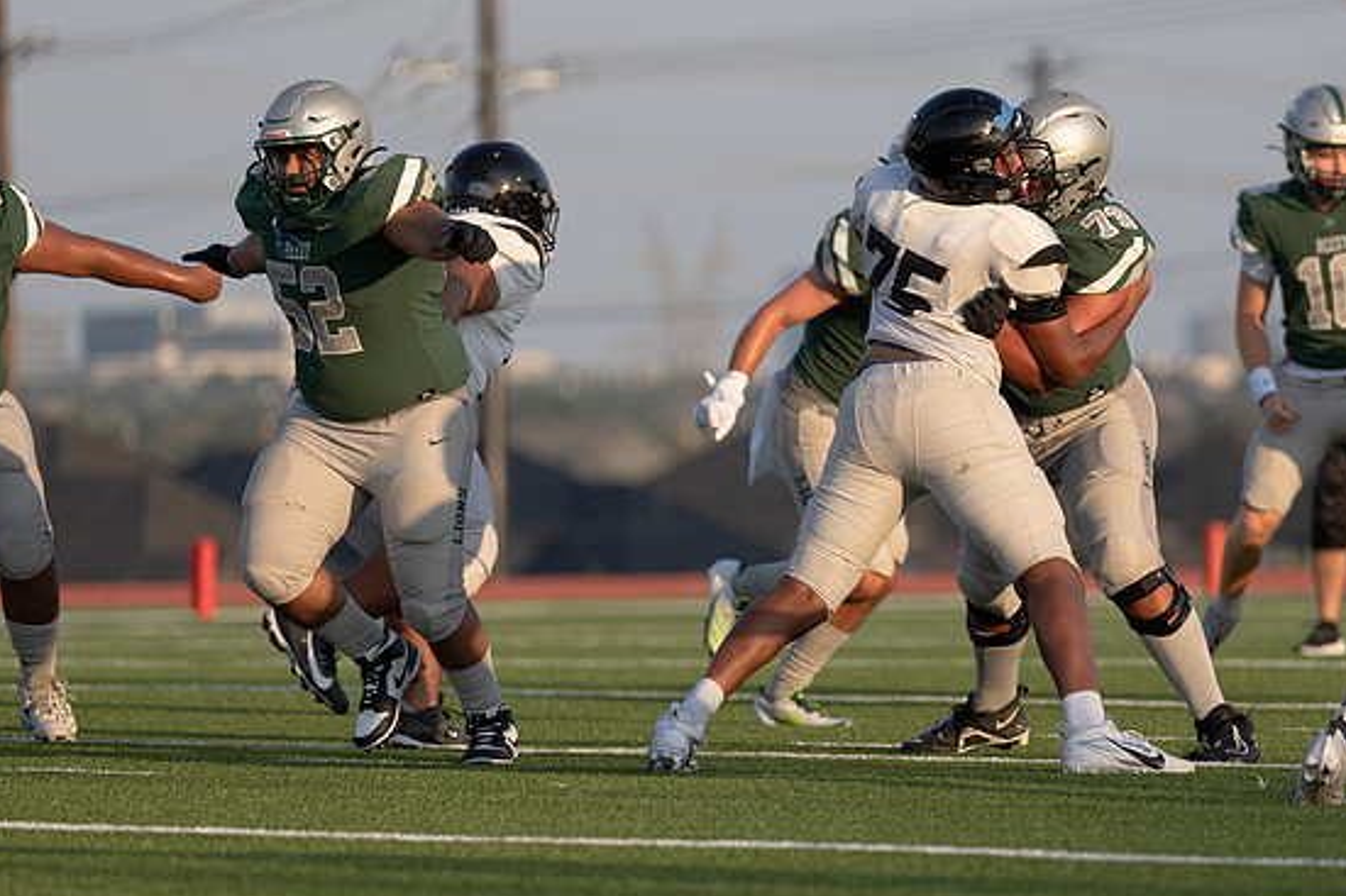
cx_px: 943
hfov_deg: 6.8
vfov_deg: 4.5
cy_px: 476
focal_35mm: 303
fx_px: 11325
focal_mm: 200
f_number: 2.8
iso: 100
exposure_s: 1/1250
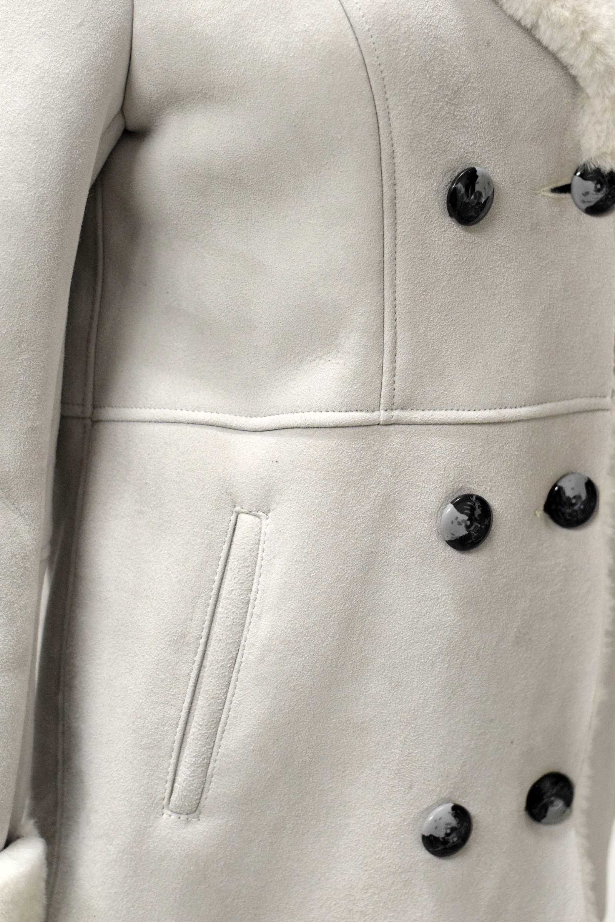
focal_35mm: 75
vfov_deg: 27.0
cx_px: 308
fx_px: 1922
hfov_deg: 18.2
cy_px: 461
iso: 3200
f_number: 2.5
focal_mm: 50
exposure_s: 1/500
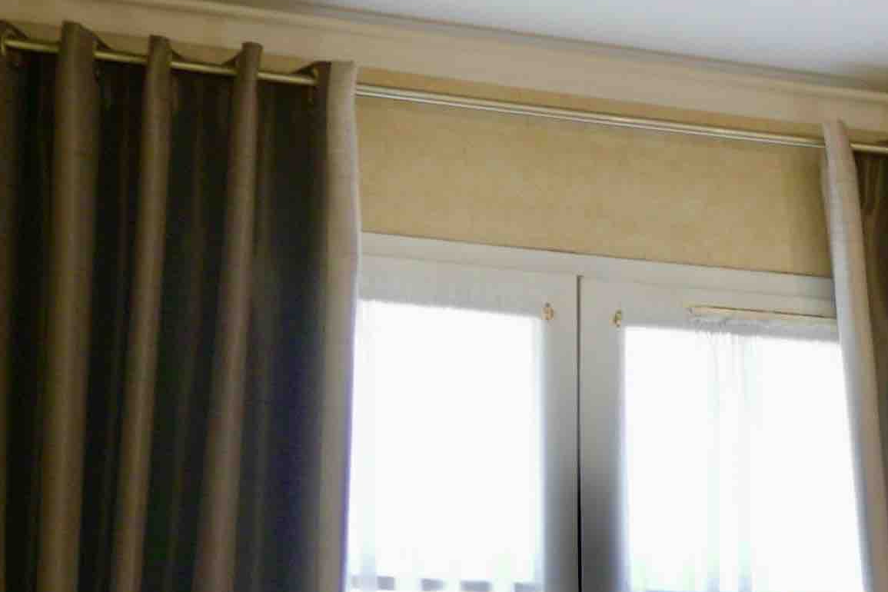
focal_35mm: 124
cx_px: 1722
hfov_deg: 14.1
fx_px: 3058
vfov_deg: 10.5
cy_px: 1025
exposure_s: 1/40
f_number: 3.5
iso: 200
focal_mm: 16
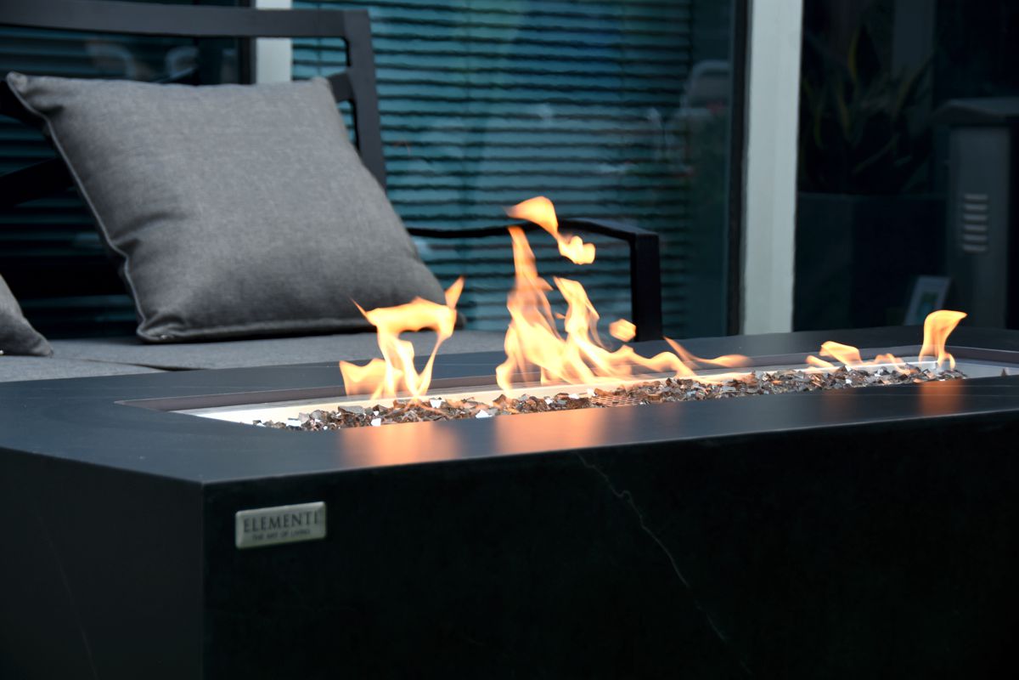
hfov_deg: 19.5
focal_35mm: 105
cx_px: 510
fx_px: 2972
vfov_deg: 13.0
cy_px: 340
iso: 200
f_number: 5
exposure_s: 1/180
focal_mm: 70
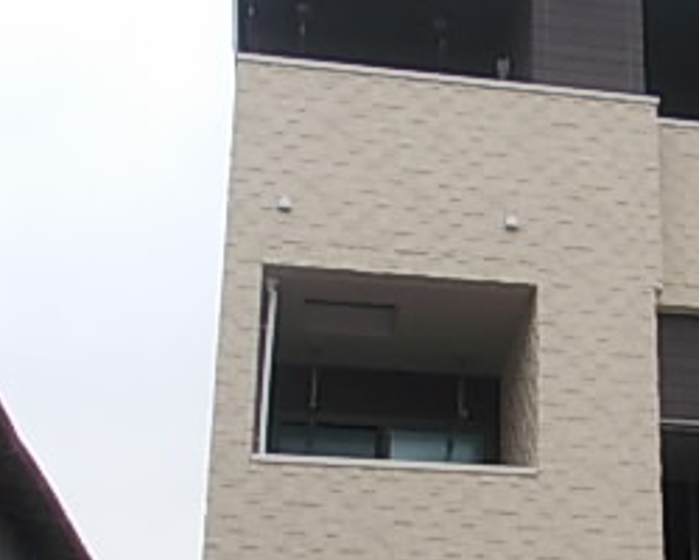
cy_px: 470
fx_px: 1448
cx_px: 663
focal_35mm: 70
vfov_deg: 21.5
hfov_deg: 26.0
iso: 80
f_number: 2.7
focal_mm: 4
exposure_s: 1/320
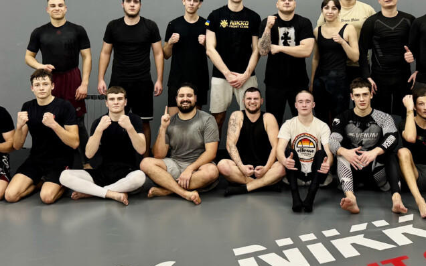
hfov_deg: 41.7
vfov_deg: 26.3
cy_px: 50
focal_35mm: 48
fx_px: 557
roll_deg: +0.4
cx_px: 246
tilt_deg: -2.5
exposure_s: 1/50
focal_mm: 6.76
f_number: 1.78
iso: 125
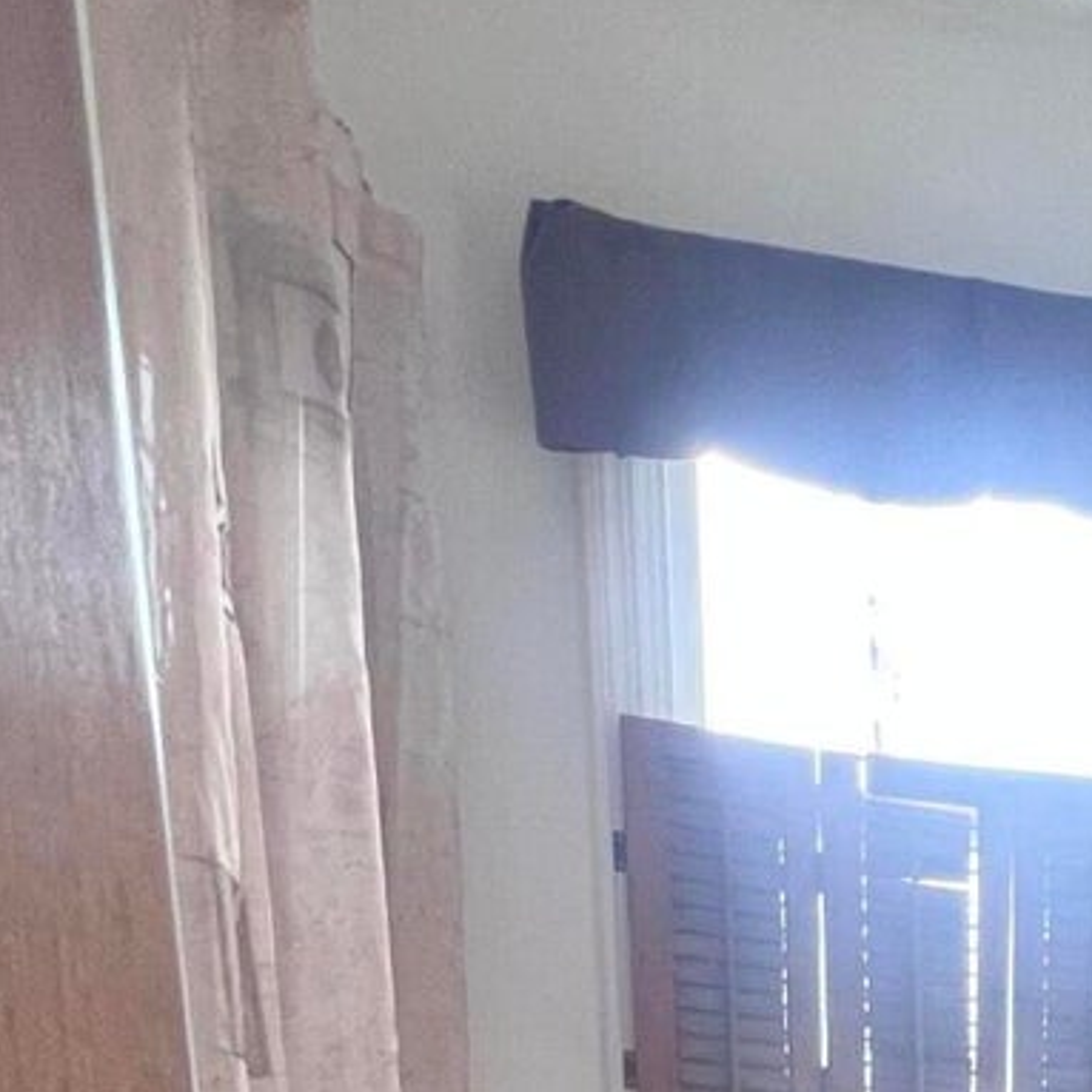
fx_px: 1713
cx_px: 1266
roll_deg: -3.2
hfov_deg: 30.7
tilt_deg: -14.7
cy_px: 1833
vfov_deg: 23.5
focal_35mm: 48
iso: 200
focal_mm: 1.57
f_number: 1.8
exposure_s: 1/60
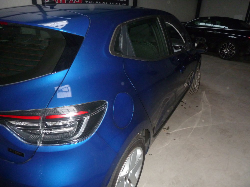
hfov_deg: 69.4
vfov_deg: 54.9
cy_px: 94
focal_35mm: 25
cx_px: 125
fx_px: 181
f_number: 3.3
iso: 400
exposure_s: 1/30
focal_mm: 4.1
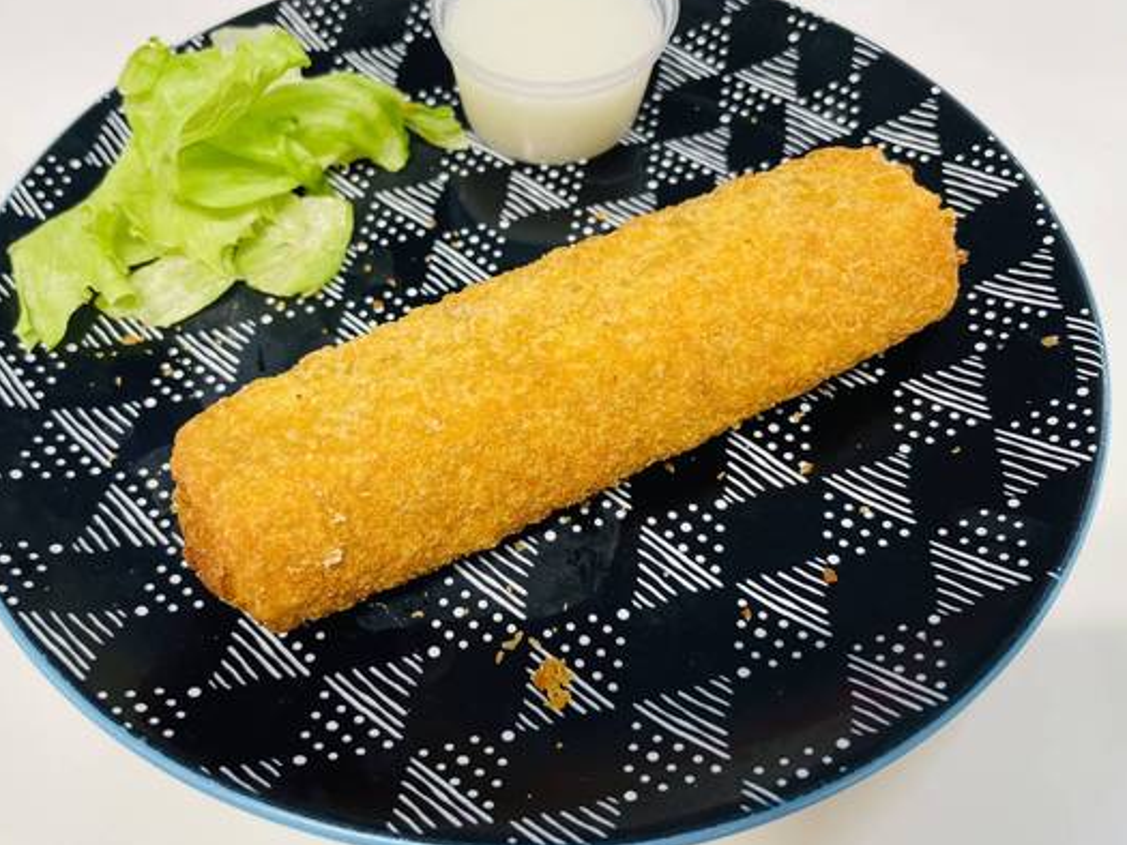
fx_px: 944
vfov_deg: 48.2
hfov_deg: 61.5
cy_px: 403
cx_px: 504
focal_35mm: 29
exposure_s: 1/50
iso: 125
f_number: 1.6
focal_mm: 4.2
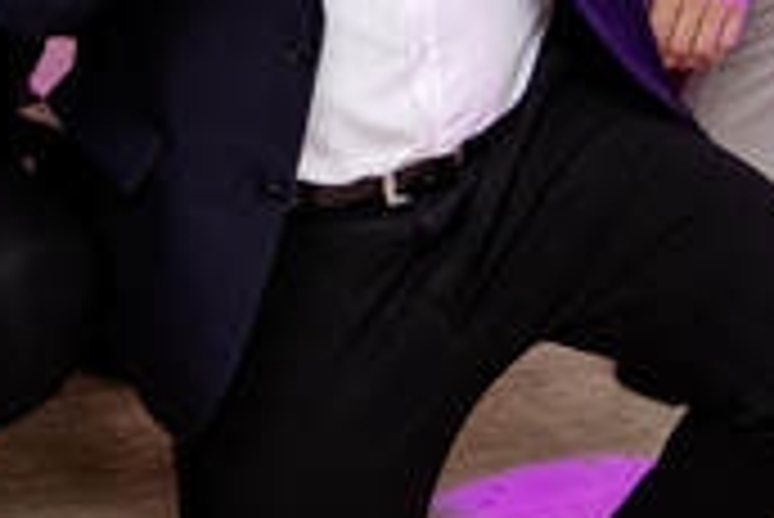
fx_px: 2797
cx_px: -207
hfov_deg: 15.1
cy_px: -408
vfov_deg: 10.0
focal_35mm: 130
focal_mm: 23
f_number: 2
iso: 1000
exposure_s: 1/200
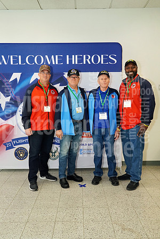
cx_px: 80
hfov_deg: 38.4
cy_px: 120
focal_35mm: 34
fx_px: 230
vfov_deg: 55.1
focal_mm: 23
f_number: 8
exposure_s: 1/100
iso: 1600
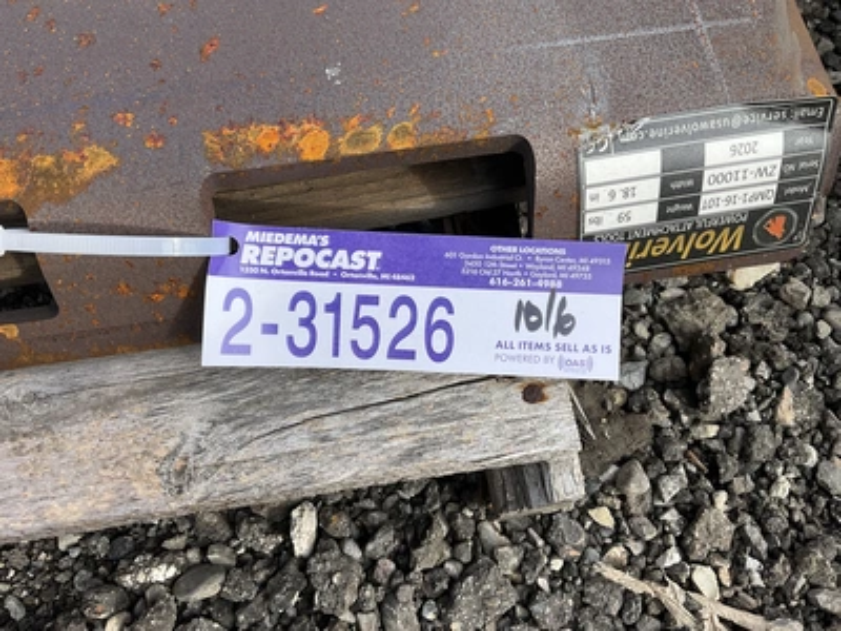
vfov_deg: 48.2
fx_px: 705
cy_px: 316
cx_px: 420
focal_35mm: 29
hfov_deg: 61.7
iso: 25
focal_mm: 3
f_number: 1.8
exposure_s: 1/700
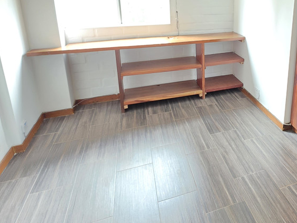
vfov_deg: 51.9
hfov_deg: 65.5
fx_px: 214
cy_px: 50
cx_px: 220
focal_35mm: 25
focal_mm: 2.2
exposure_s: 1/60
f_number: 1.9
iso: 640
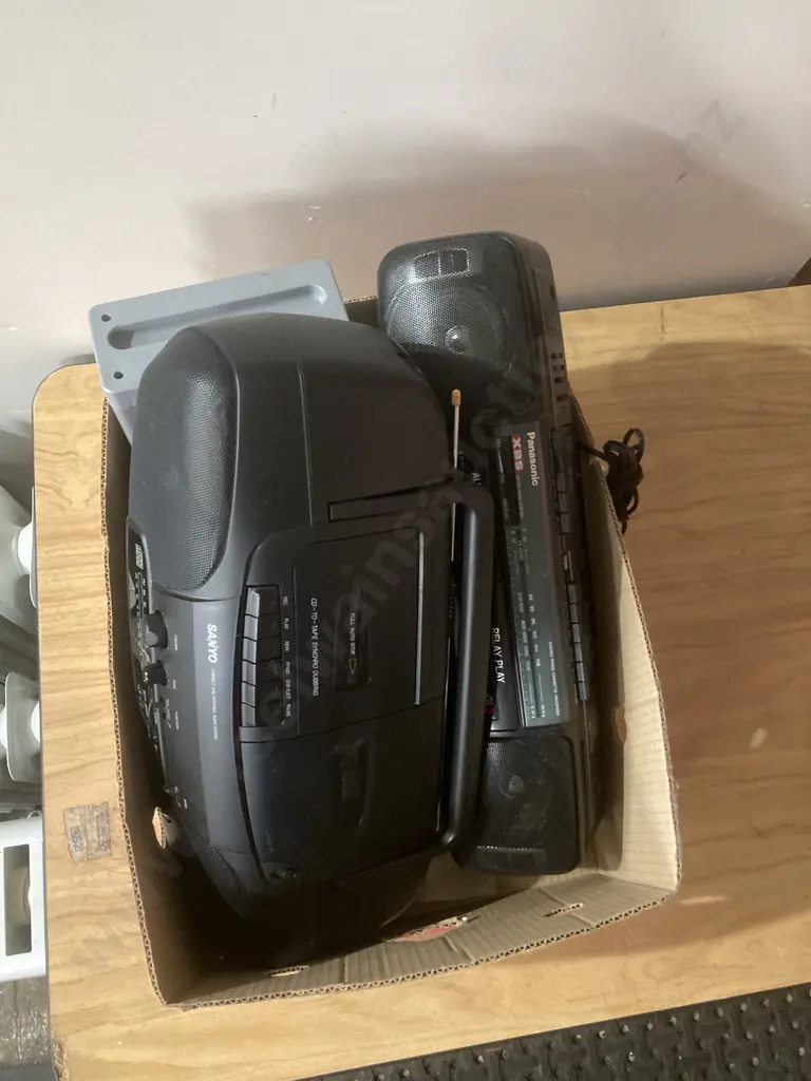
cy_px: 540
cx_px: 406
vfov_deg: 63.4
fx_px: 875
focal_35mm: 28
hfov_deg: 49.7
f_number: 1.8
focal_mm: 3.99
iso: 320
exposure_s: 1/25
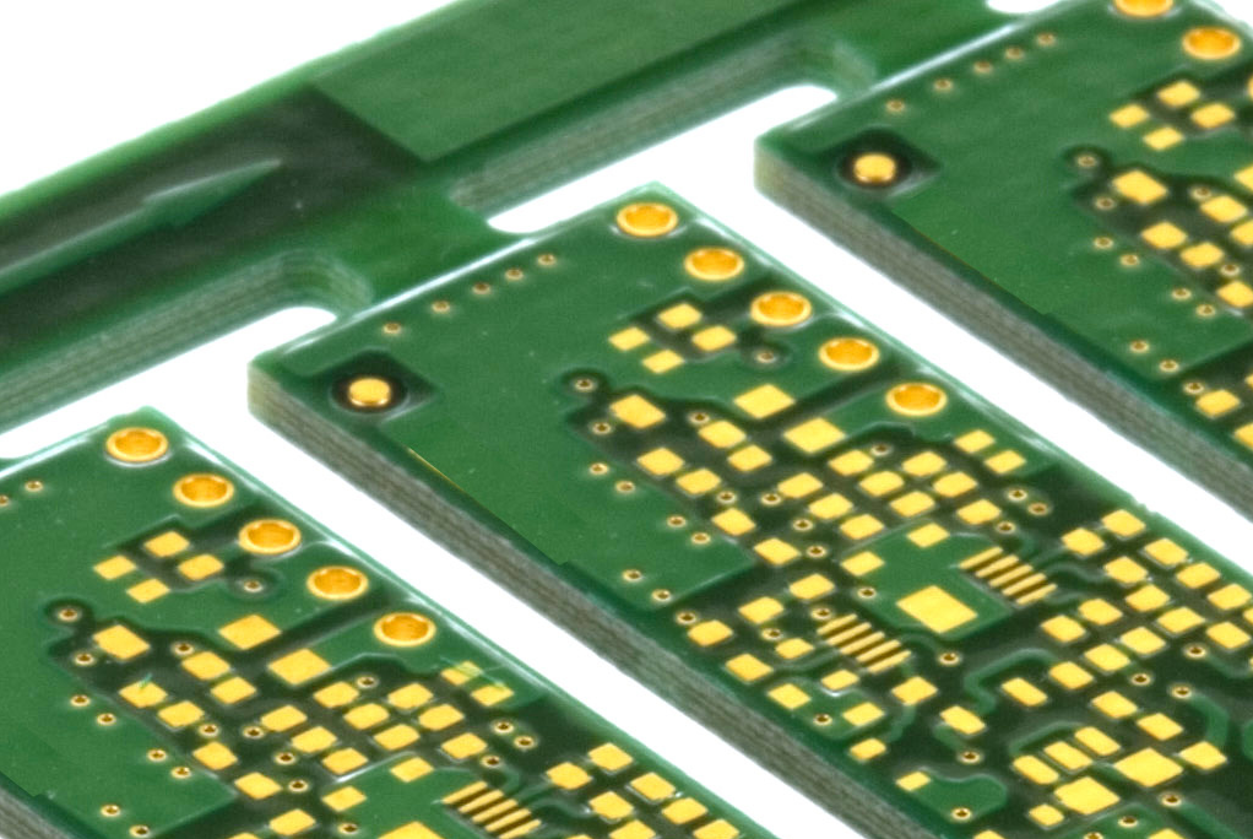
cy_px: 1344
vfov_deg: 2.3
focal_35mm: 597
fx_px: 20799
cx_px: 479
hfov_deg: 3.5
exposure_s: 1/250
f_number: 32
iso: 100
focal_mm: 105
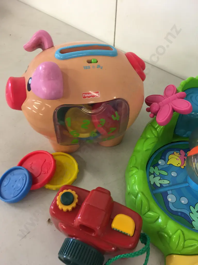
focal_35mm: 29
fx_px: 221
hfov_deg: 48.2
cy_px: 132
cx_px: 99
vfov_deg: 61.7
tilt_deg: -50.4
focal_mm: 4.15
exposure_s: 1/17
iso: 50
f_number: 2.2
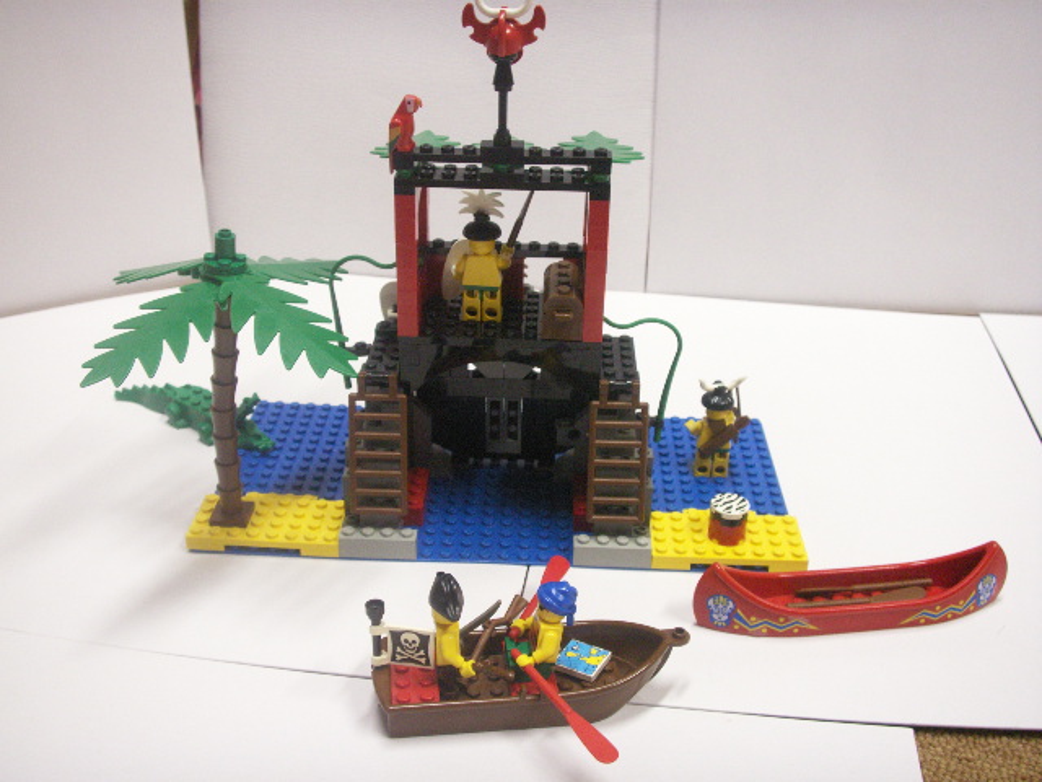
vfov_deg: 38.7
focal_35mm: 37
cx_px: 521
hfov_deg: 50.1
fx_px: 1114
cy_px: 391
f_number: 3.5
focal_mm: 7.7
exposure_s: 1/15
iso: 160
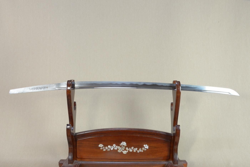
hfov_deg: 62.0
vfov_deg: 43.5
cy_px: 84
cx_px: 125
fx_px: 208
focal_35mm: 30
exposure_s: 1/2
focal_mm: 20
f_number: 11
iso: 400
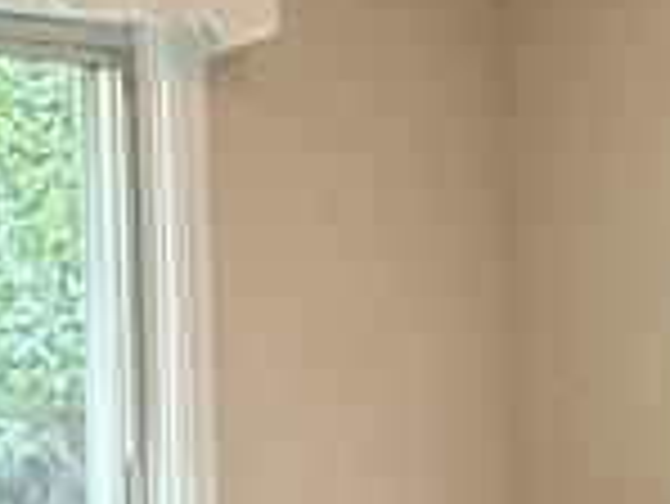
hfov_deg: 19.6
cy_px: 477
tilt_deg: -1.9
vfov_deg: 15.2
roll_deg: +1.8
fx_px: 1860
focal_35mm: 96
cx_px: -58
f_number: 2.2
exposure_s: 1/60
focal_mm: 2.22
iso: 800
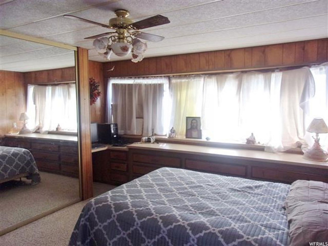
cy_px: 123
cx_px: 164
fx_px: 256
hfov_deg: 65.3
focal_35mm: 27
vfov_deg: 51.4
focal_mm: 4.9
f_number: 3
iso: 128
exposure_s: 1/34
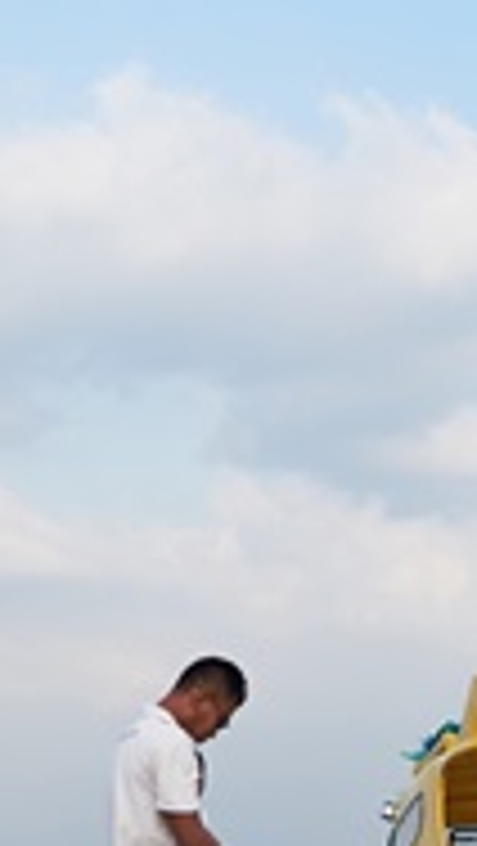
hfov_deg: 9.7
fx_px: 2806
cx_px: 317
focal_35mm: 125
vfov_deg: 17.1
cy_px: 302
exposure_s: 1/1600
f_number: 3.2
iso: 100
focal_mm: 32
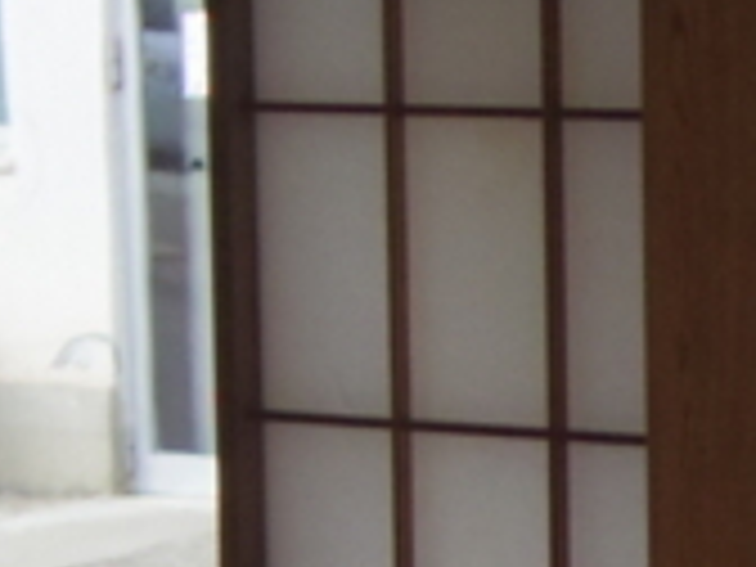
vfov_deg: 5.1
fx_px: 6268
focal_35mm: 287
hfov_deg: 6.5
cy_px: 972
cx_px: 1917
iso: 250
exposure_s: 1/60
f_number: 1.9
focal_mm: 8.5
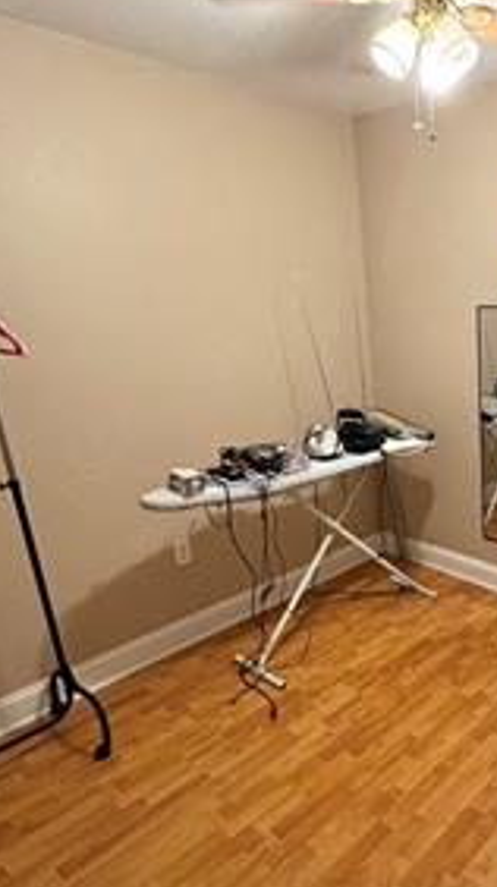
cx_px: 500
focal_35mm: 26
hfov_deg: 39.0
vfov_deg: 71.9
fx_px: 611
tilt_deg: -15.9
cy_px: 459
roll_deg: +1.0
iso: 320
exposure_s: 1/60
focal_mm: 2.22
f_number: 2.2
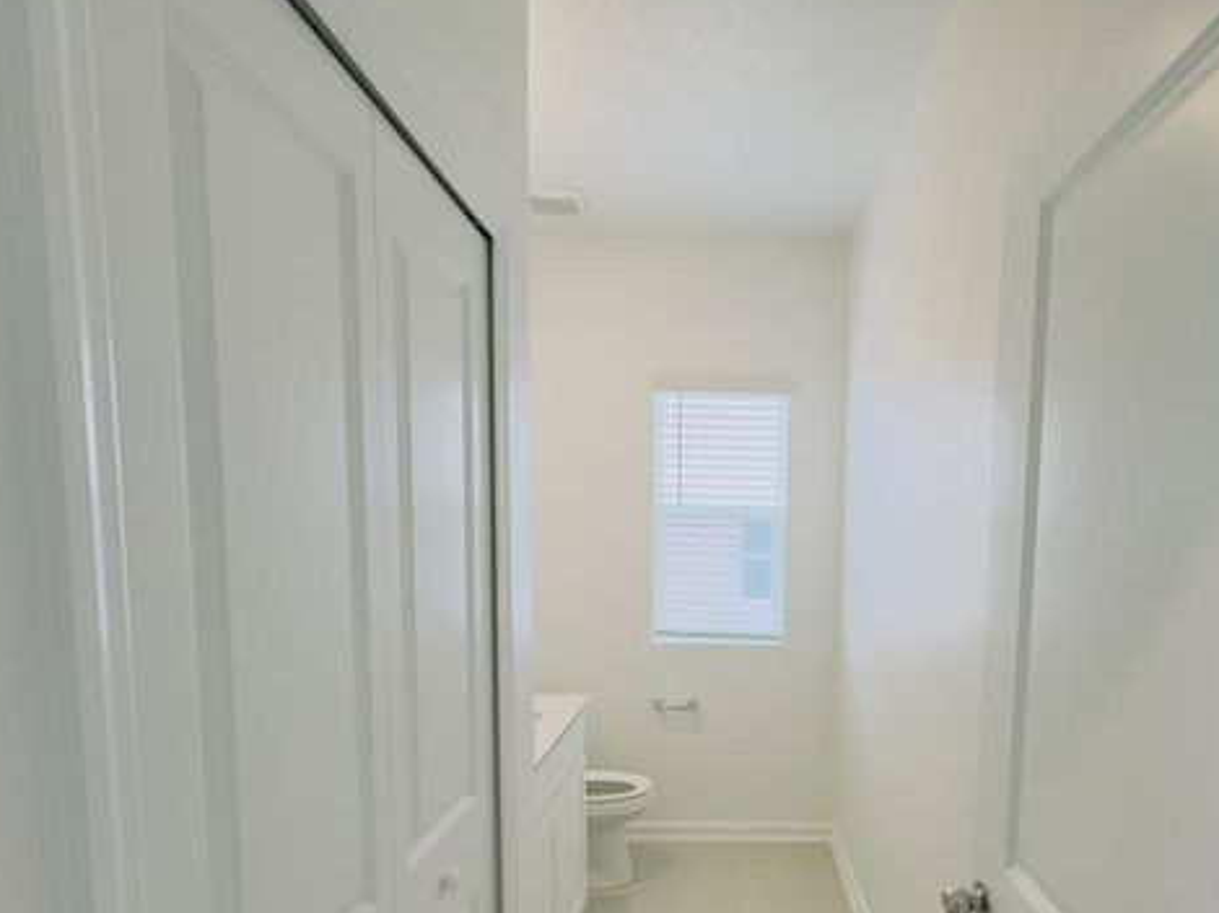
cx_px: 751
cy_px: 610
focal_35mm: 21
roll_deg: -1.0
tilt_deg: -6.1
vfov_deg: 61.8
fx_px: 739
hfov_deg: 77.8
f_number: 2.2
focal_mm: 2.22
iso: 100
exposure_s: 1/120
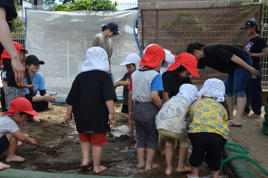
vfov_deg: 36.7
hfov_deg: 53.2
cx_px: 134
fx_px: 267
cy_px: 89
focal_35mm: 36
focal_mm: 24
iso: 200
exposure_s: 1/200
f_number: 7.1
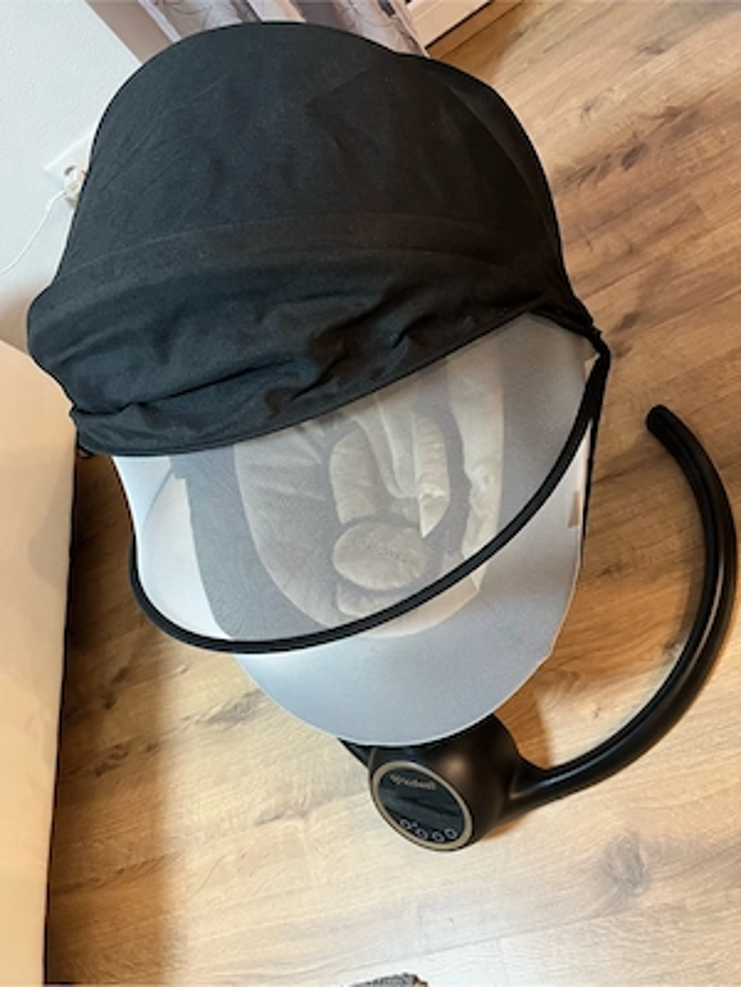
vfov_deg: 67.3
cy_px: 494
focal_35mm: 26
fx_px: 742
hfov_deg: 53.1
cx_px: 370
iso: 400
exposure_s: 1/50
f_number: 1.5
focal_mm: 5.7
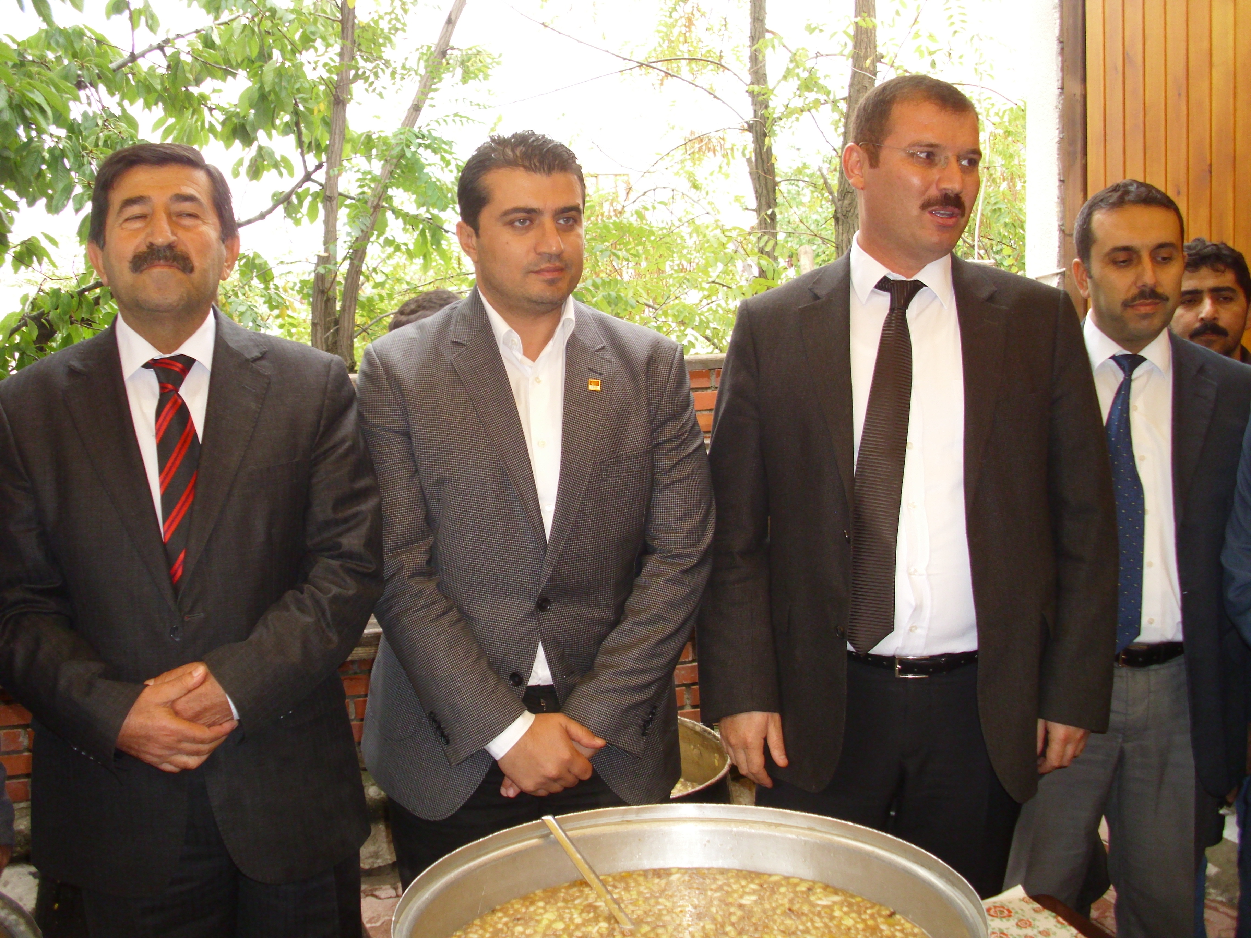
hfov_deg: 52.6
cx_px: 626
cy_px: 469
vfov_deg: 40.7
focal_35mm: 35
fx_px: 1265
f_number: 3
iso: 200
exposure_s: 1/60
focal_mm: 6.2
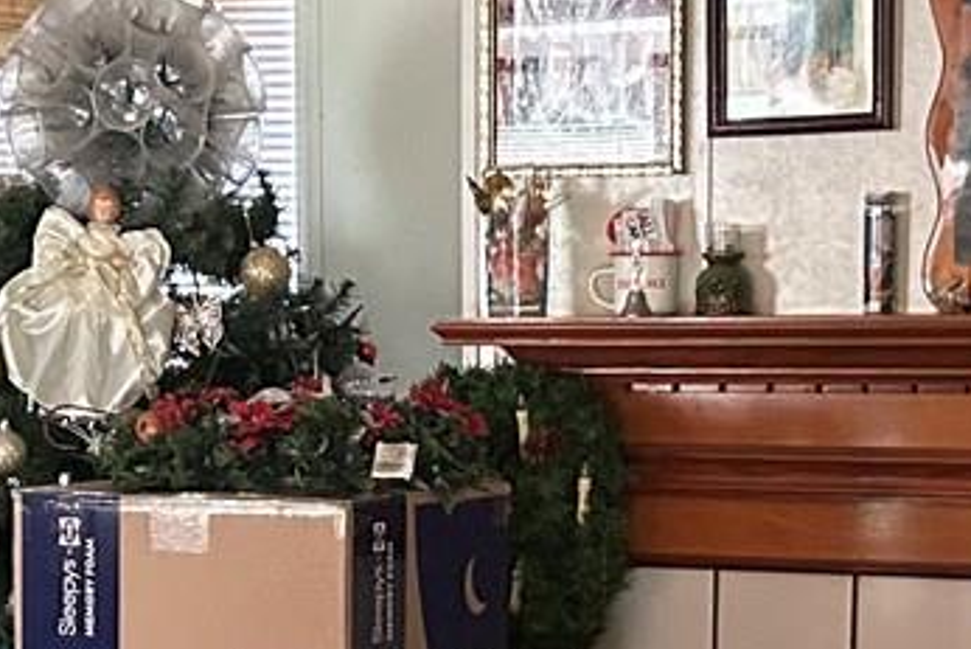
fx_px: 3373
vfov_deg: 10.9
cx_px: 427
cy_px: 604
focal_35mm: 125
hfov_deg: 16.4
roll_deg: -0.2
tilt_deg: -4.5
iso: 500
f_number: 1.5
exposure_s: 1/60
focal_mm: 5.7
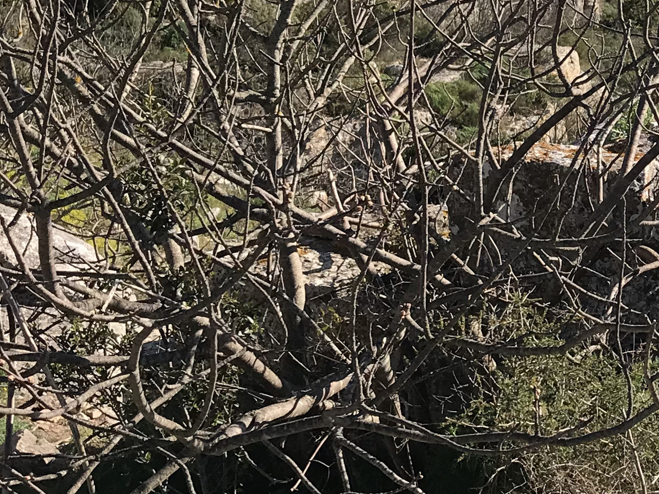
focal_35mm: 91
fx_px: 1732
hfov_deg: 19.9
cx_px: 847
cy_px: 214
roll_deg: +0.2
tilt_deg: -17.5
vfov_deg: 16.2
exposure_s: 1/1451
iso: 20
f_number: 1.8
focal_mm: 3.99
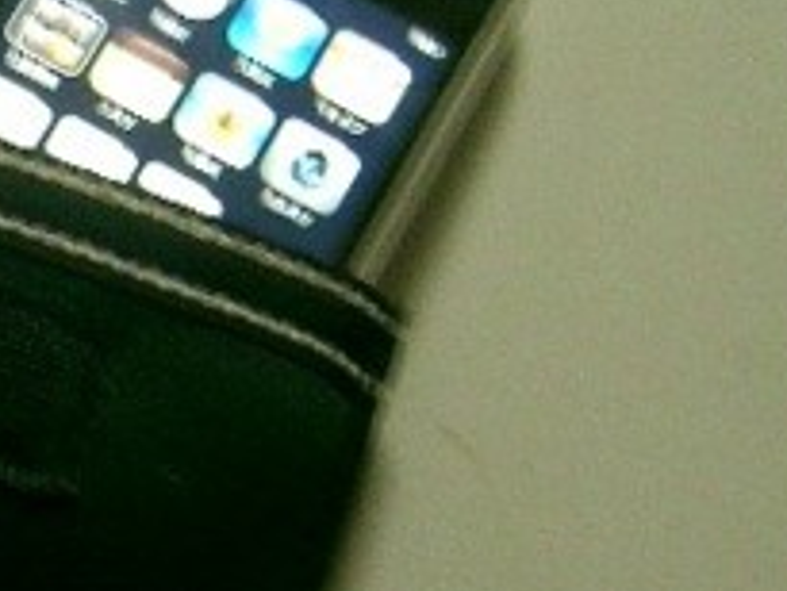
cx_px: -154
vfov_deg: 12.9
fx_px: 2593
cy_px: 468
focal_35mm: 114
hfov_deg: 16.5
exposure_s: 1/8
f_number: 2.8
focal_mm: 8
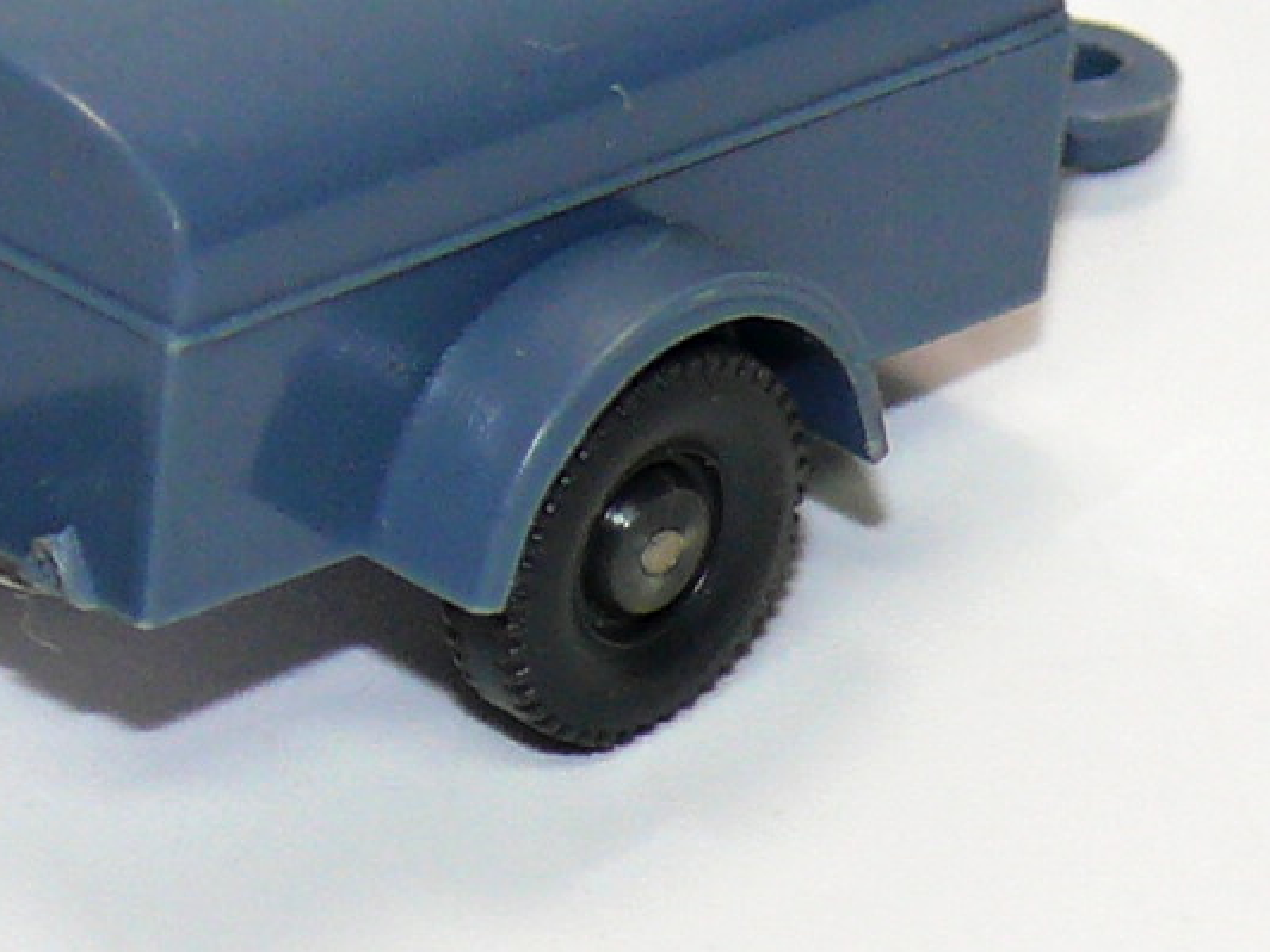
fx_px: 16106
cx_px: 88
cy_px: 363
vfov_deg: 3.4
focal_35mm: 439
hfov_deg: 4.5
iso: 100
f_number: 4
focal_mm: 17.2
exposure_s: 1/30
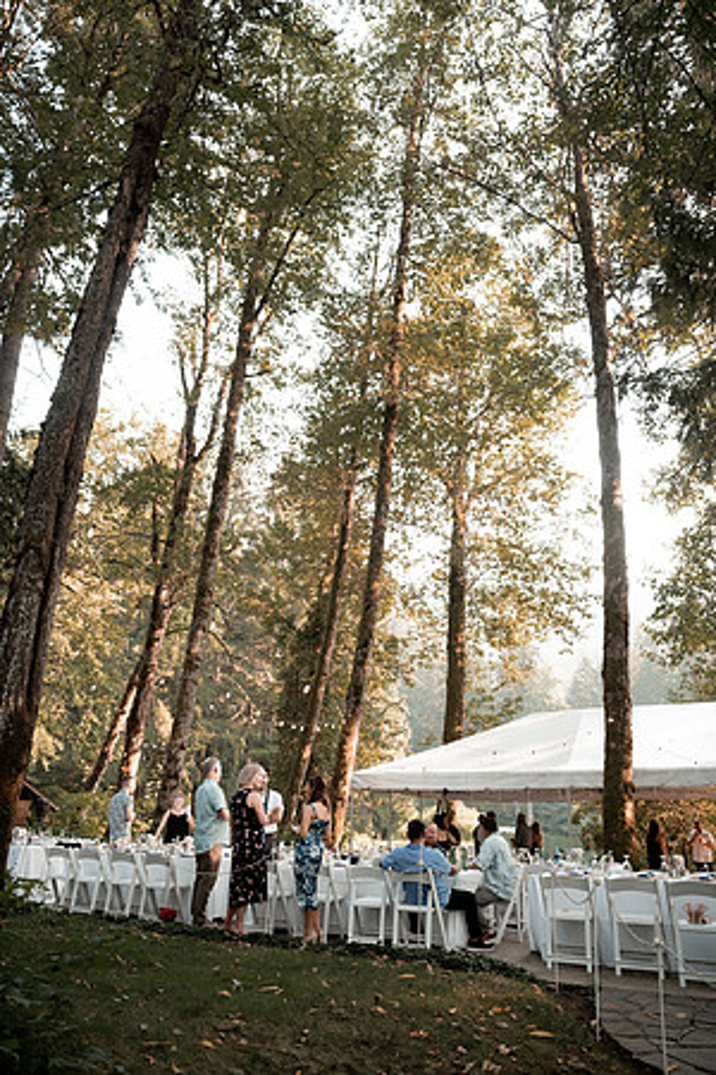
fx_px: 716
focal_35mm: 24
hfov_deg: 53.1
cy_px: 538
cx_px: 358
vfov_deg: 73.7
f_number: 2.8
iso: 200
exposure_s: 1/500
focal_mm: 24
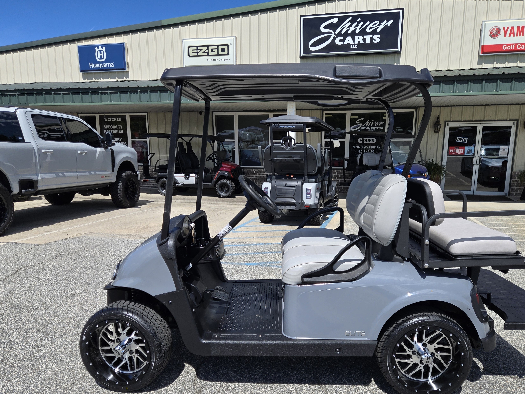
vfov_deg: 49.6
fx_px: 425
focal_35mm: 28
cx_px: 283
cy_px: 226
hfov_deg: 63.4
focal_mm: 5.4
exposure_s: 1/2234
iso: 25
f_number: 1.8
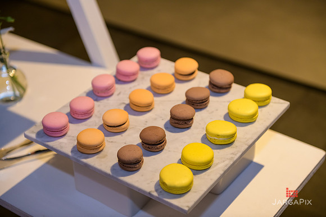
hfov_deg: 28.8
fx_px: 634
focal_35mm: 70
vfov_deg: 19.5
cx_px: 163
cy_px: 108
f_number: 3.2
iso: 1600
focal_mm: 70
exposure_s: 1/125
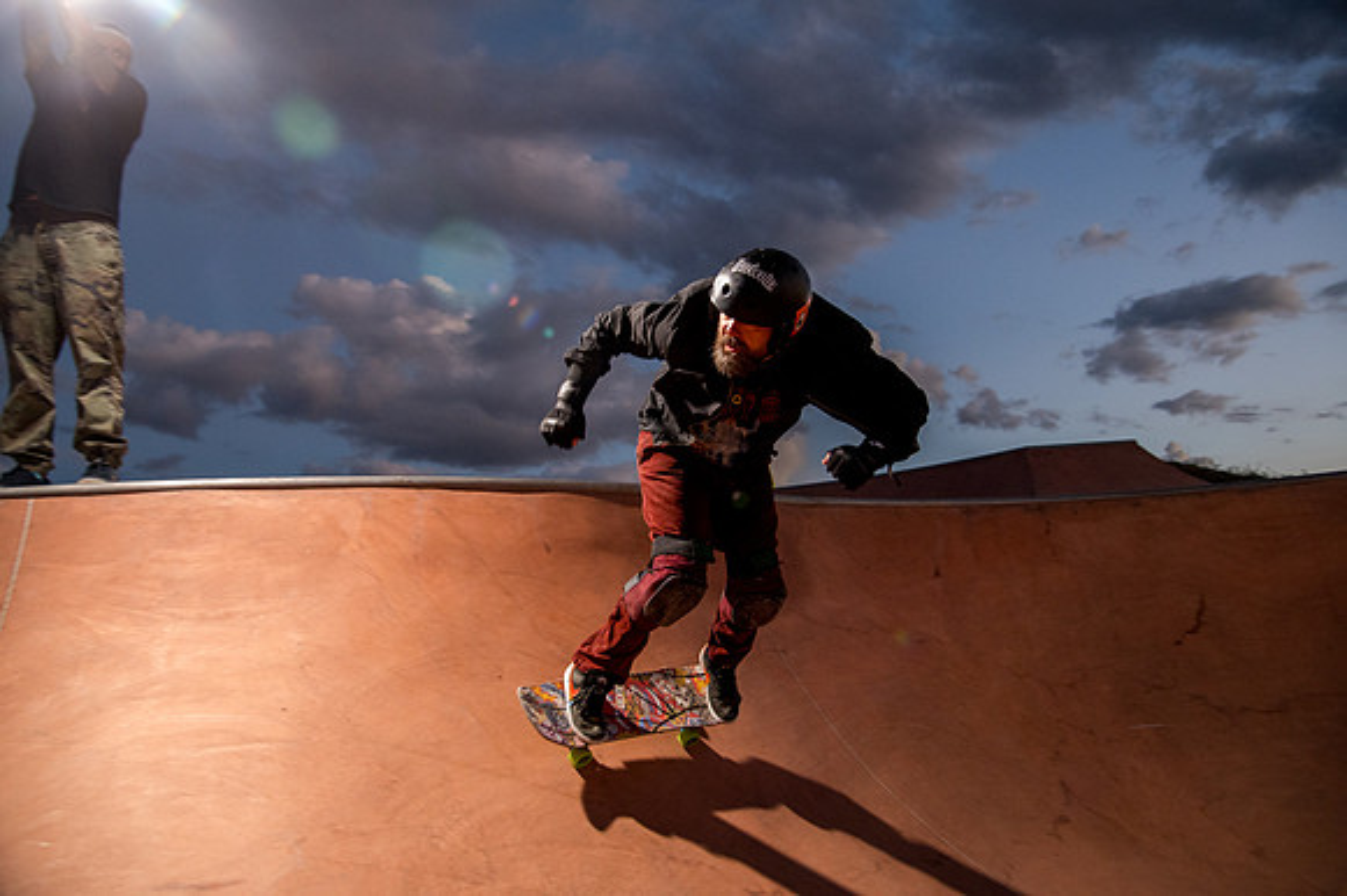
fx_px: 1122
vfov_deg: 43.6
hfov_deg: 62.0
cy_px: 448
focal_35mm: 30
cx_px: 674
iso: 5000
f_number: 4
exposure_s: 1/250
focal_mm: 30
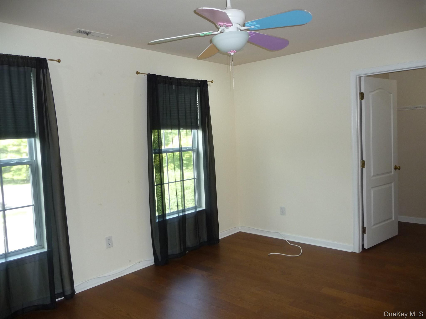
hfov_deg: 63.4
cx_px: 213
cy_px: 160
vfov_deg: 49.7
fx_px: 345
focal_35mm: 28
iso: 200
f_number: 3.3
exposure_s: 1/30
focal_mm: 4.7
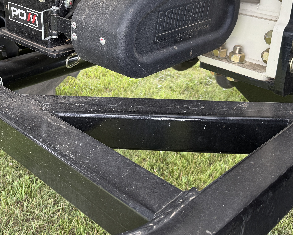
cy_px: 49
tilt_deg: -19.7
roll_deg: -0.4
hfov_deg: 38.0
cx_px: 81
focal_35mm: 48
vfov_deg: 30.7
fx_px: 416
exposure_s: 1/121
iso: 125
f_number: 1.78
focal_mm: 6.76
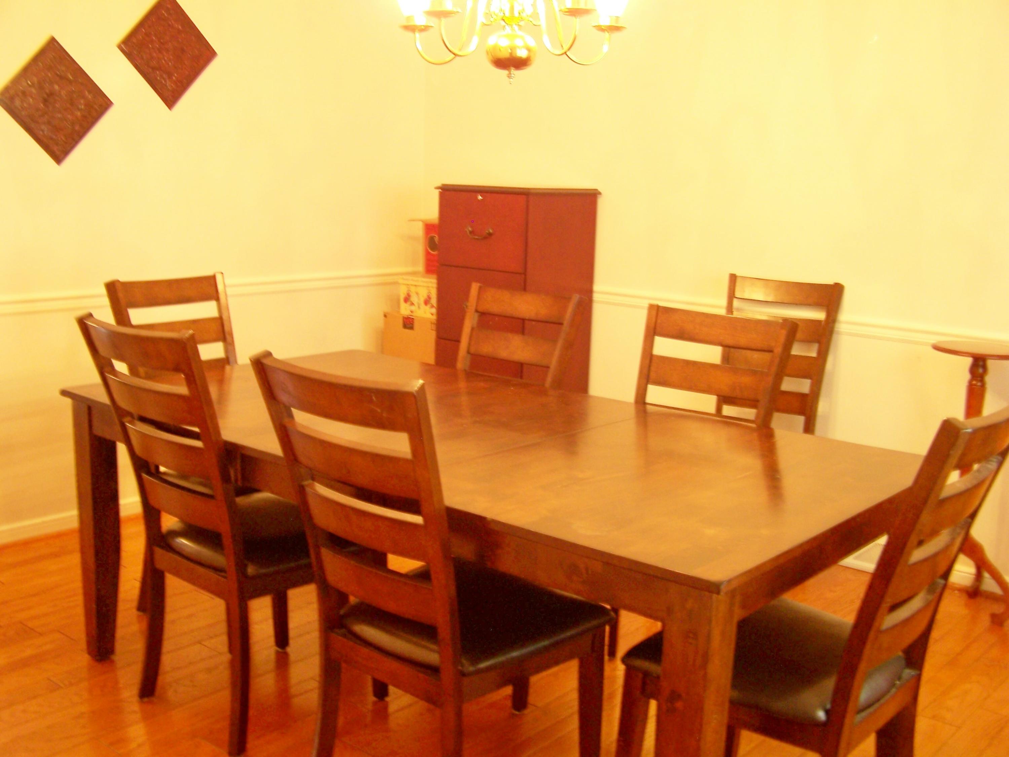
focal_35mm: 38
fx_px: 1108
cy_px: 378
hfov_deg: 49.0
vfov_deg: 37.7
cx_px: 504
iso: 64
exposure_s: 1/2
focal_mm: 6.3
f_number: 2.8
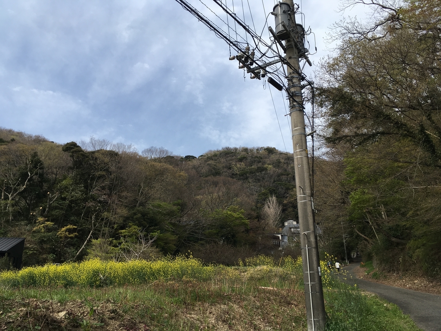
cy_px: 166
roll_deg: +1.9
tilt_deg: +17.6
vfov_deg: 48.2
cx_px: 220
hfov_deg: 61.7
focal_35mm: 29
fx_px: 369
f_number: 2.2
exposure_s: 1/1131
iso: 25
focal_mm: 4.15
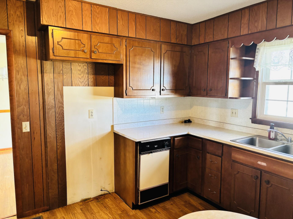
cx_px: 146
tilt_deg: -5.4
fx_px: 220
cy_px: 110
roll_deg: -0.7
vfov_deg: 53.0
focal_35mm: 26
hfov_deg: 67.3
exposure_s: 1/60
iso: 400
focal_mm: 5.96
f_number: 1.6
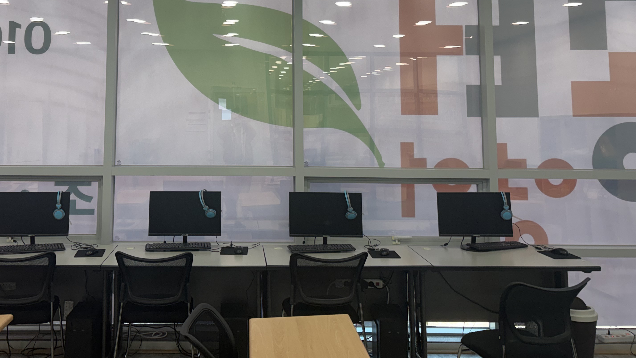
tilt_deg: +5.7
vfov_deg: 28.8
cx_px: 235
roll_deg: -0.7
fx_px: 675
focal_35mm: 40
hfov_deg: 49.9
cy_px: 52
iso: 50
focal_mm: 5.96
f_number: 1.6
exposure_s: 1/120
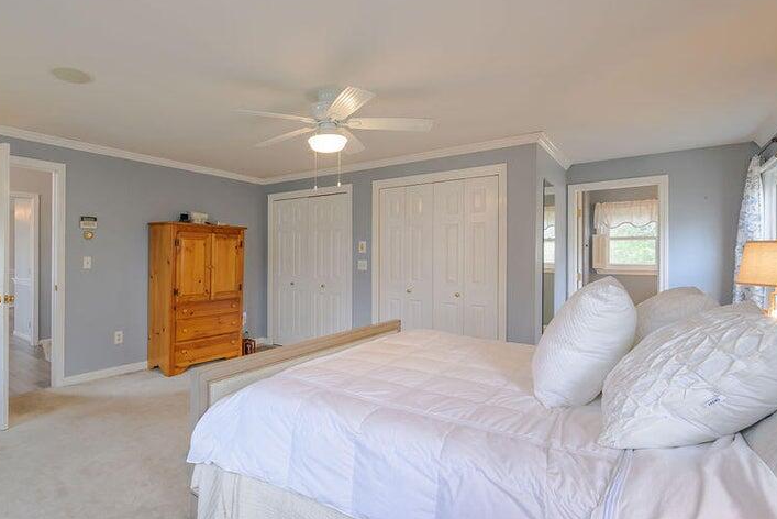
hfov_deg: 84.9
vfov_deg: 64.6
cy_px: 256
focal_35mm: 19
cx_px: 282
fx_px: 410
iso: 320
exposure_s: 1/20
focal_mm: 14
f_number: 8
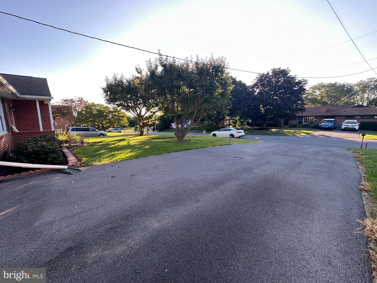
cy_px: 142
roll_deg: +0.3
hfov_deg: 102.1
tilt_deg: -7.1
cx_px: 188
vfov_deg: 85.7
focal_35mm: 14
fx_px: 152
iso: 40
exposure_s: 1/130
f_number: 2.2
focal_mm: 2.22
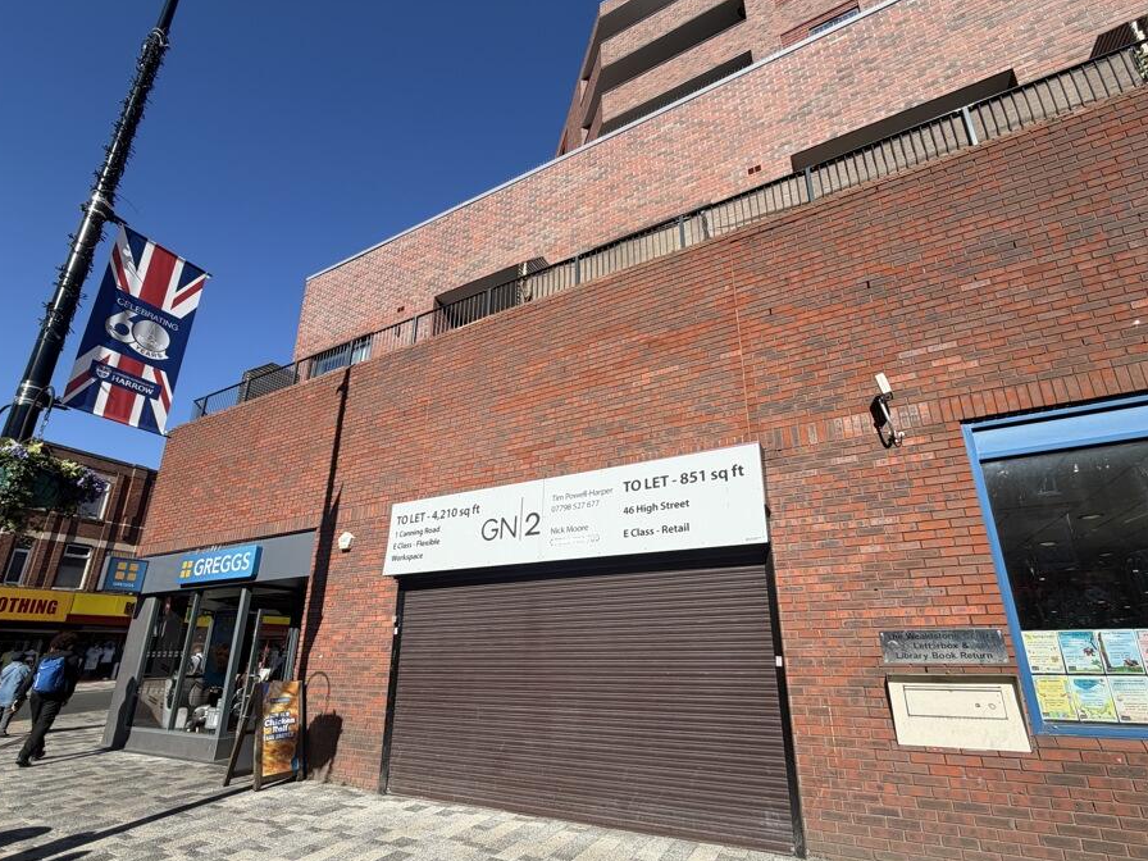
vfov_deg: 77.7
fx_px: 531
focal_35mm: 16
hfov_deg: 94.4
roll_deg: +2.0
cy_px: 488
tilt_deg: +18.3
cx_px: 597
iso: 20
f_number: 2.2
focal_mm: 2.22
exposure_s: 1/770
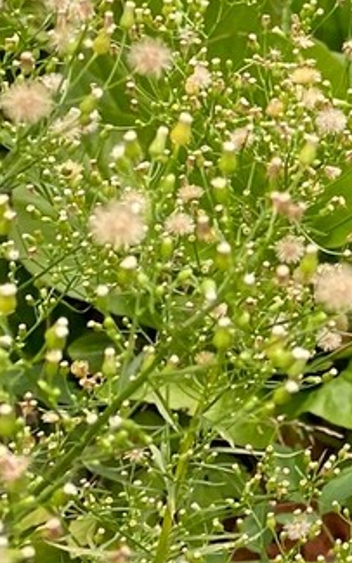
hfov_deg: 9.0
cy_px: 42
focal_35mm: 122
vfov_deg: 16.8
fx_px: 1873
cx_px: 999
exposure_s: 1/122
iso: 50
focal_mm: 4.25
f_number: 1.8
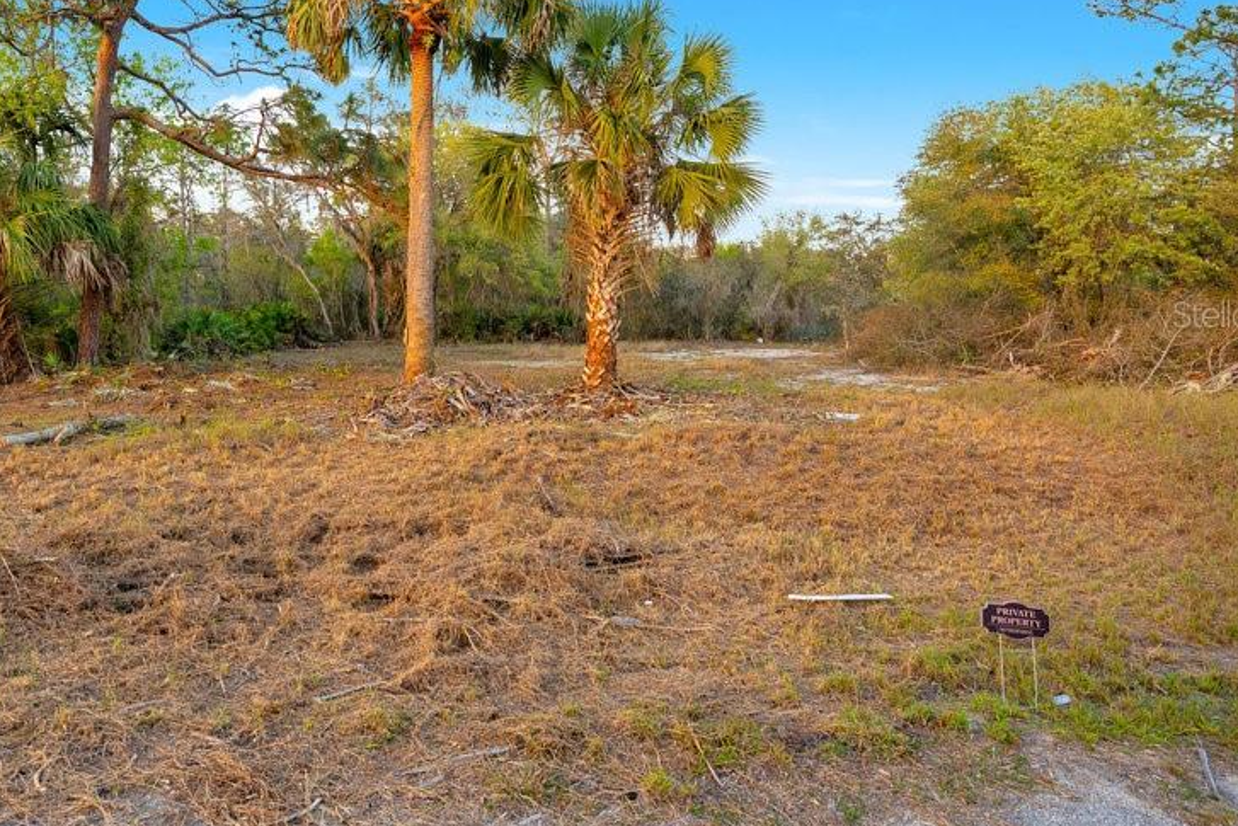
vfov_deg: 56.6
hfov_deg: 77.5
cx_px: 482
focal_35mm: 22
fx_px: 757
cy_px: 314
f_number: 4
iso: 125
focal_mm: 16
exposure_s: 1/60
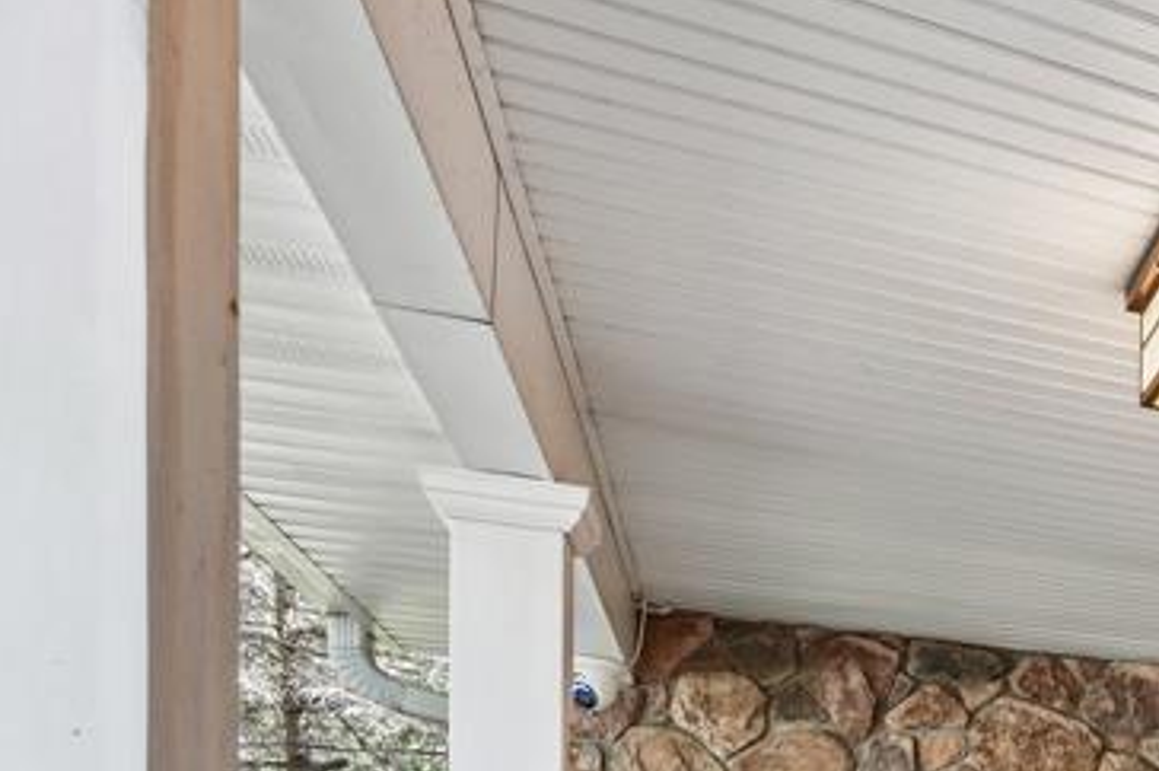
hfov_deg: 31.4
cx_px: 1573
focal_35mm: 45
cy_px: 1020
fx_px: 1447
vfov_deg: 25.4
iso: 400
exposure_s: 1/10
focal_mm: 16
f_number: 9
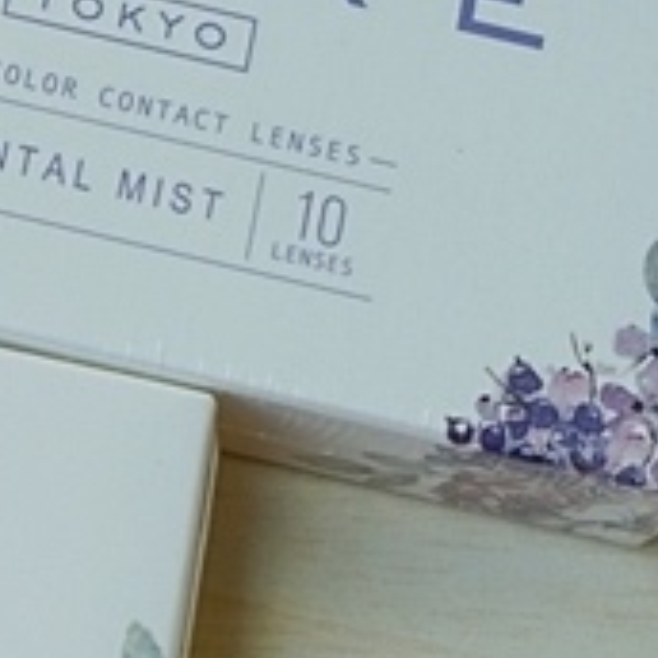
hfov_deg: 9.1
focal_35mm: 182
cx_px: -562
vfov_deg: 9.6
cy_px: 251
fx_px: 3914
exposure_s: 1/125
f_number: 7.1
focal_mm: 46
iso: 100
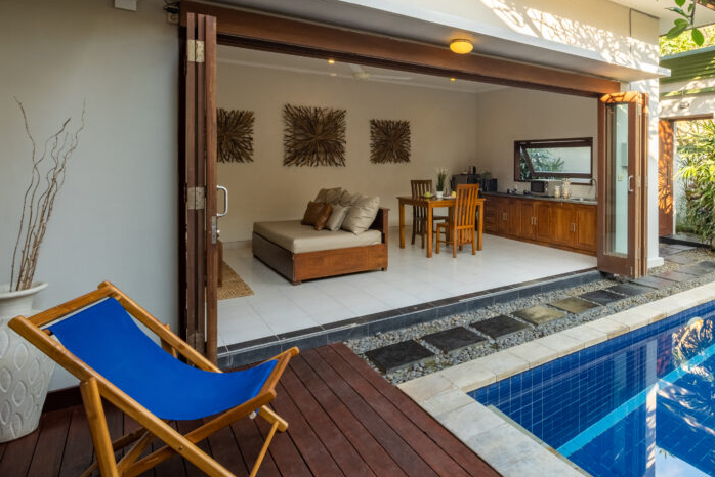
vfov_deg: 56.4
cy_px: 172
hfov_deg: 74.3
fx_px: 437
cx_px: 515
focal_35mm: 22
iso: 400
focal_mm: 10
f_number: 8
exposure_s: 1/120
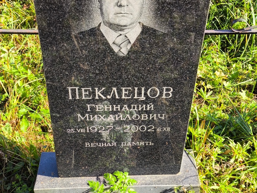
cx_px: 128
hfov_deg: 38.2
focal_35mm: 50
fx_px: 371
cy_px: 96
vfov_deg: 29.1
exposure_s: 1/341
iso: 50
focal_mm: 4.71
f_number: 1.7
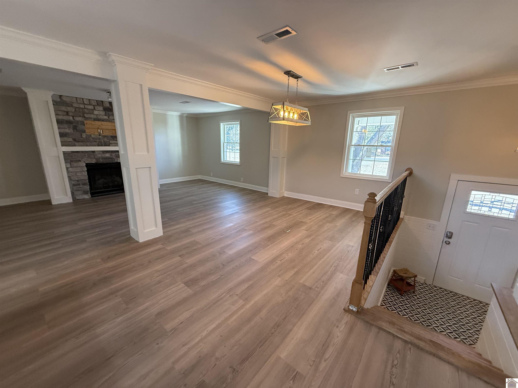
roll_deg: -3.5
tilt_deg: -14.5
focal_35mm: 14
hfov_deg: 102.1
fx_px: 209
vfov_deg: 85.7
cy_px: 194
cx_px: 259
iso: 400
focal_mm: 2.22
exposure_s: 1/120
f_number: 2.2
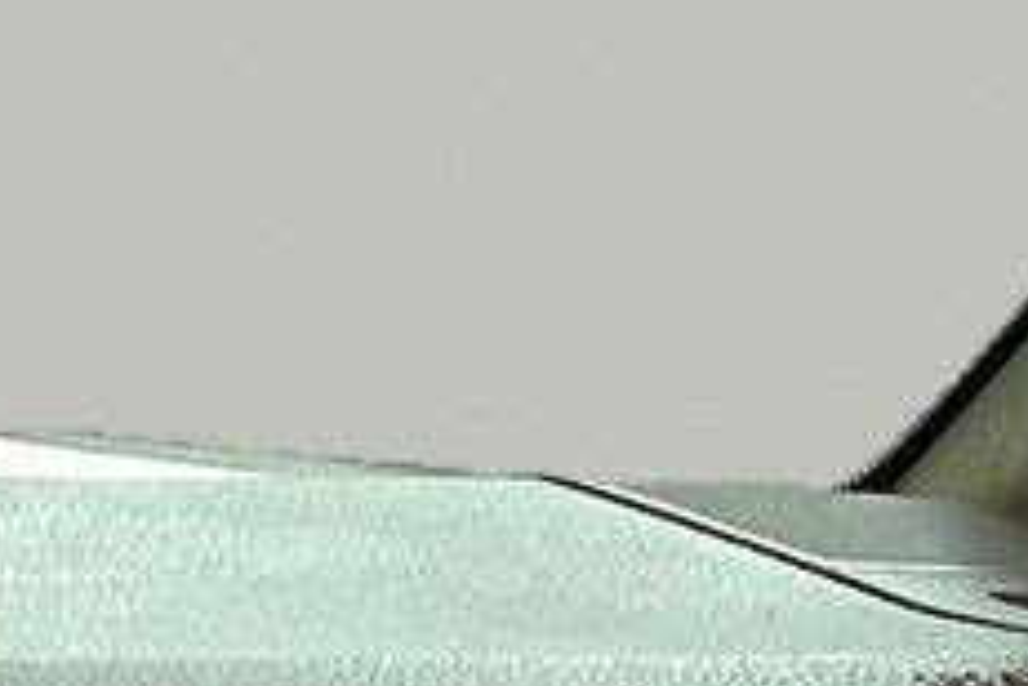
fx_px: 5968
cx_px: -2483
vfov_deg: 6.0
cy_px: 2143
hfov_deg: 7.9
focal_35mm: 209
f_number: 1.8
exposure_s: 1/50
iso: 125
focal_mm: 3
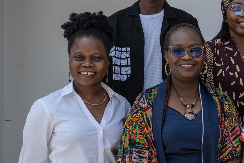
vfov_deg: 13.4
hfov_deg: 19.2
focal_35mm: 102
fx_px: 692
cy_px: 98
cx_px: 269
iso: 80
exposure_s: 1/200
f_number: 4
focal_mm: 44
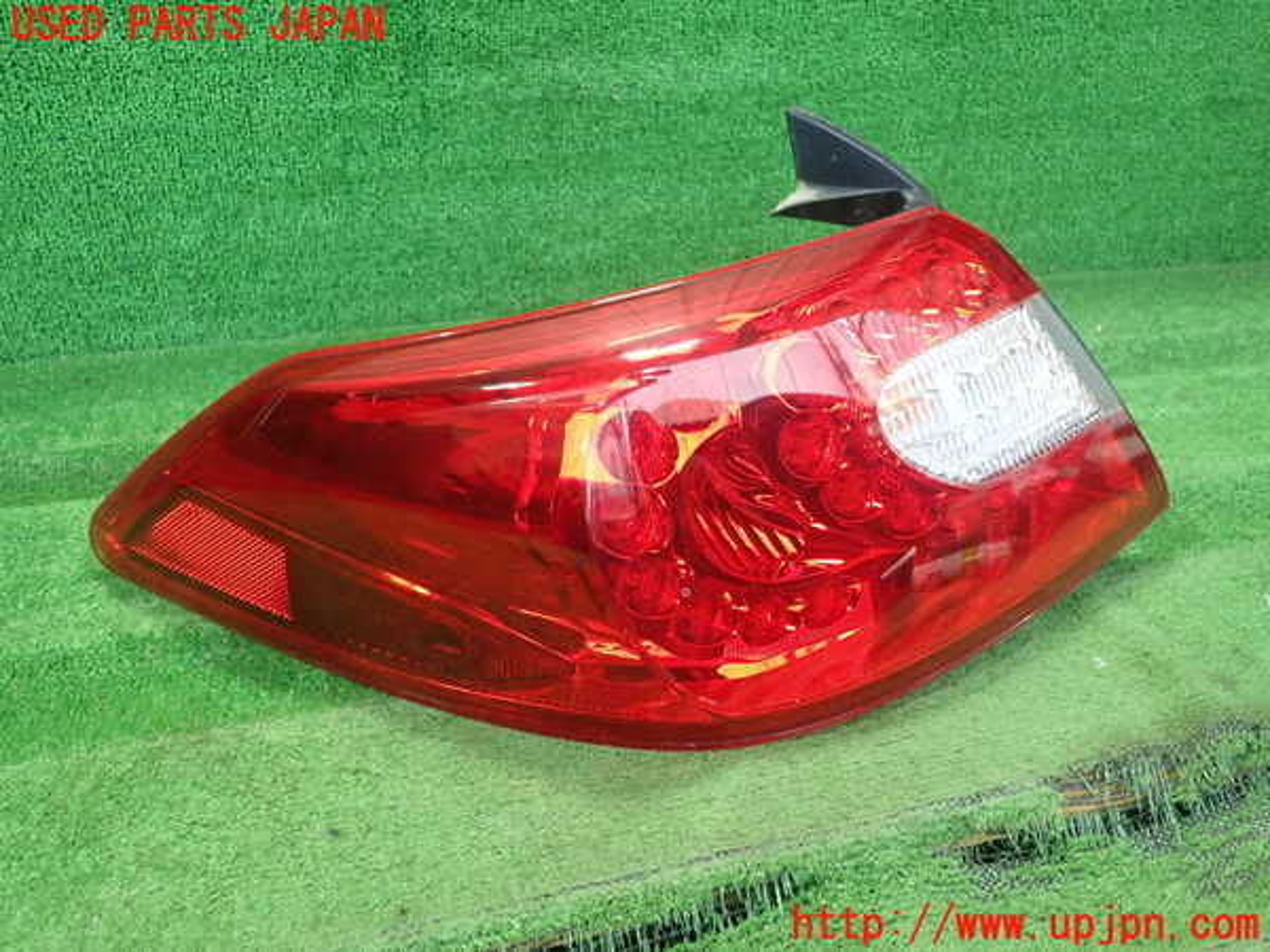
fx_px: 1101
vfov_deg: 46.8
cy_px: 476
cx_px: 635
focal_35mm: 30
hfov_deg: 60.0
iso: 500
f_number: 2.3
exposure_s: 1/125
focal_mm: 5.5
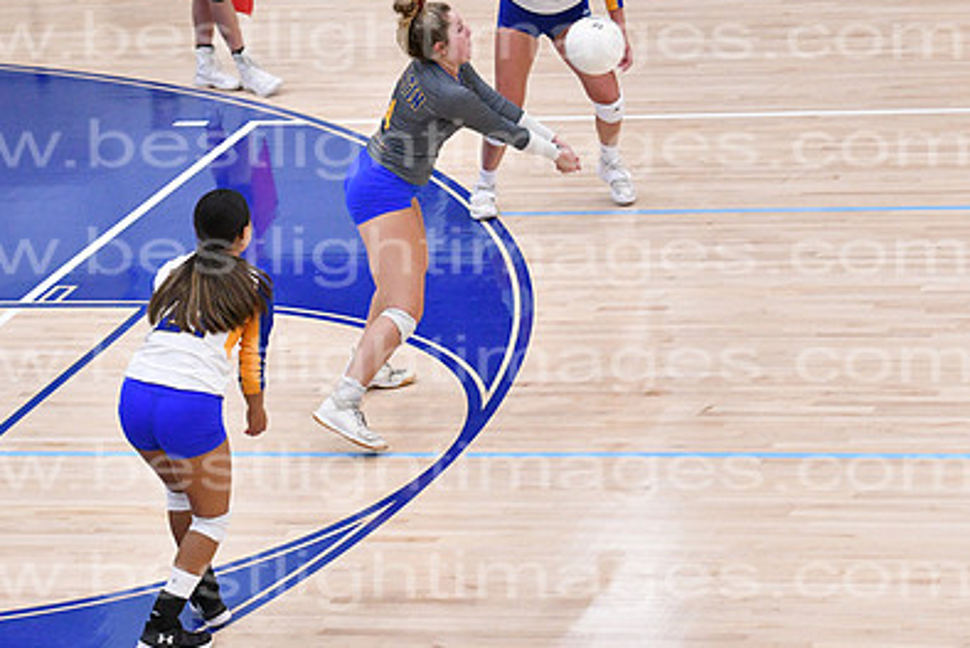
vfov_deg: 7.2
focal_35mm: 190
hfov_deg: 10.8
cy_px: 203
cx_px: 414
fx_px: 5121
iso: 6400
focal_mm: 86
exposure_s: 1/1000
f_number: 3.2
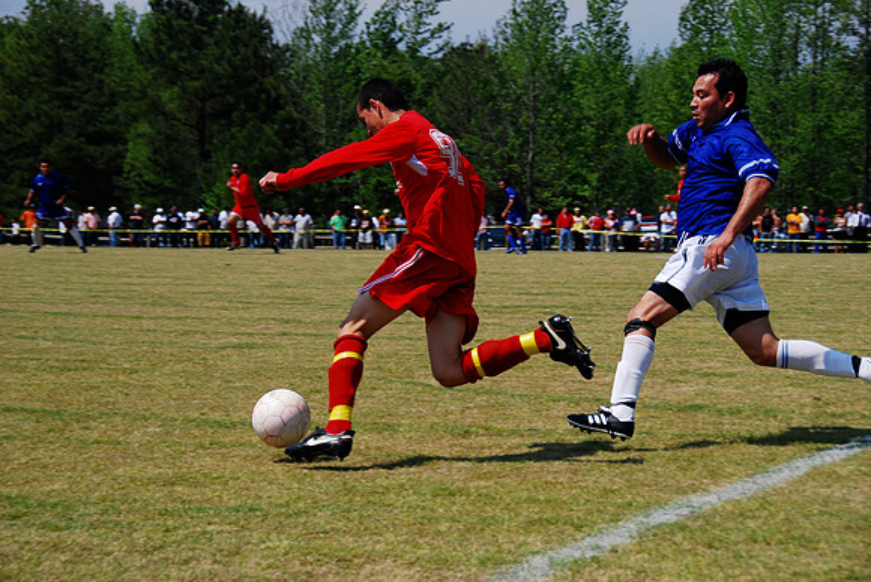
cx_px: 436
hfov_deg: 22.6
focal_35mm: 90
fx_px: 2180
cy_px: 291
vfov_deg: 15.2
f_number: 6.3
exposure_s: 1/640
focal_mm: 60
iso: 100
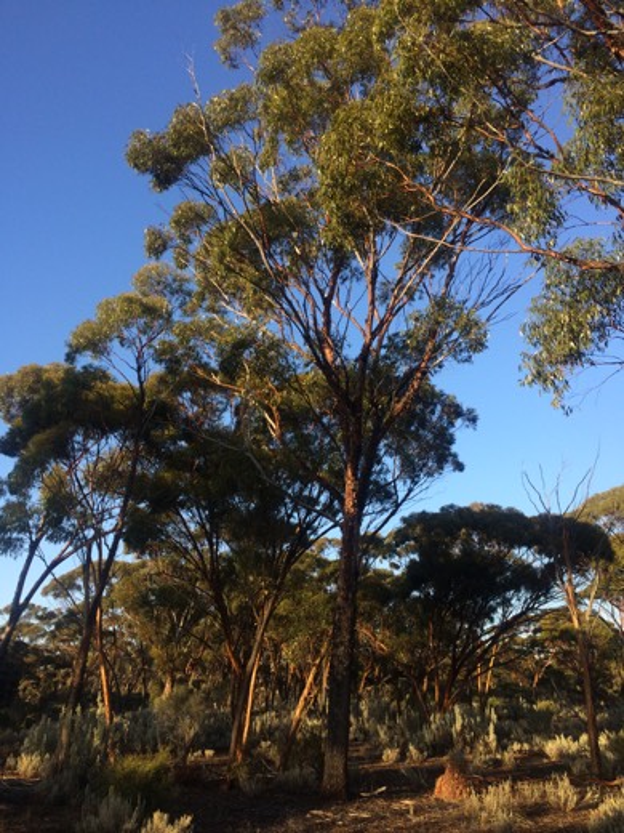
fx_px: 697
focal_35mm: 29
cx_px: 312
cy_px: 416
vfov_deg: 61.7
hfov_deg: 48.2
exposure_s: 1/612
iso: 32
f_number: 2.2
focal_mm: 4.15
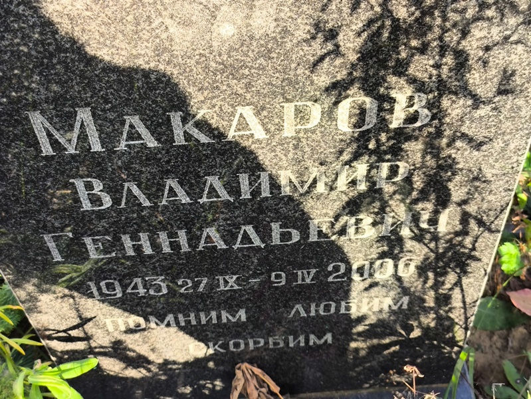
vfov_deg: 29.1
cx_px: 266
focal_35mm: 50
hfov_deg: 38.2
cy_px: 200
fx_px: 767
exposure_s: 1/136
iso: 50
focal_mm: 4.71
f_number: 1.7
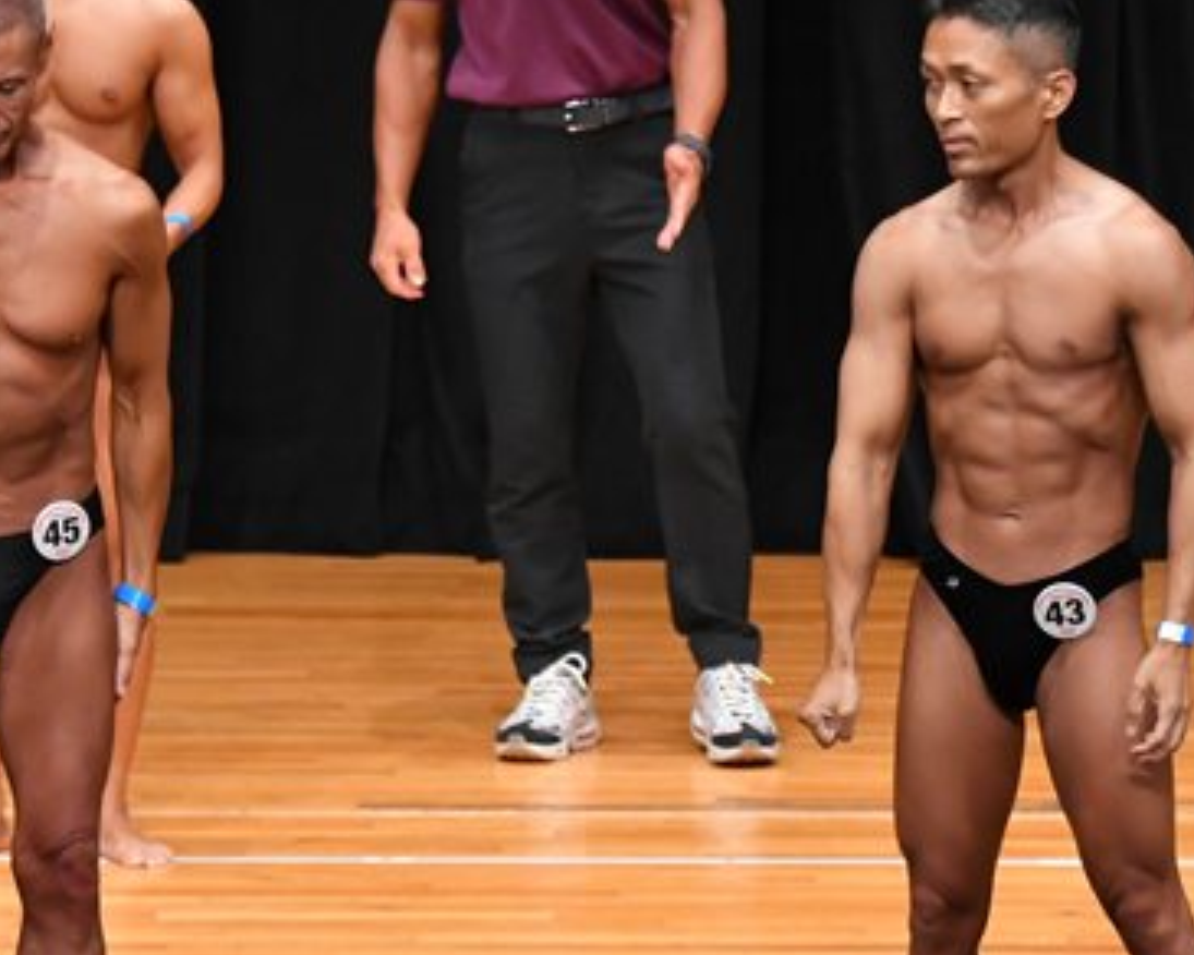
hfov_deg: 4.3
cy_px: 628
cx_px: 702
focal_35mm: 448
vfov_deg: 3.5
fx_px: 15831
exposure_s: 1/400
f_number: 5.6
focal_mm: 150
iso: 4000
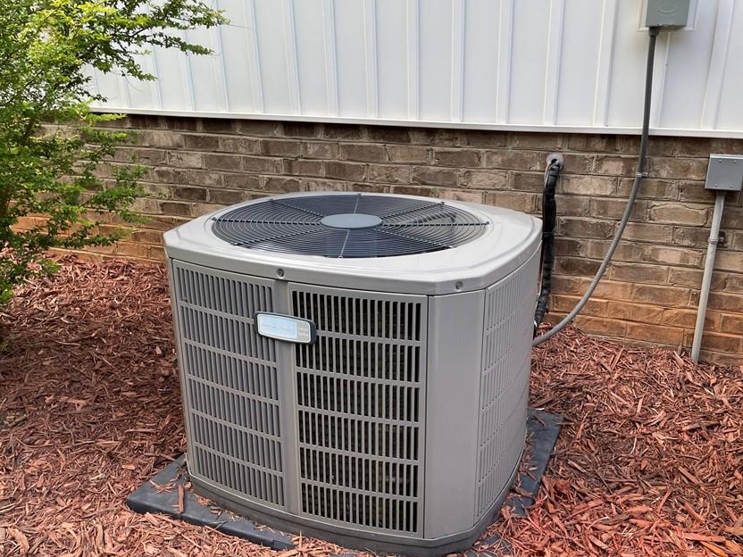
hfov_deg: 56.7
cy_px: 316
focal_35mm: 32
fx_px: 687
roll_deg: +1.0
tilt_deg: -22.7
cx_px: 408
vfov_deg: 44.1
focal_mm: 4.2
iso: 32
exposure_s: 1/134
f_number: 1.6
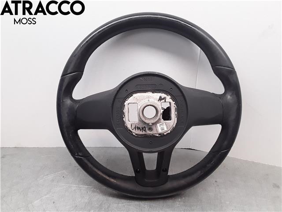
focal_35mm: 28
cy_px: 106
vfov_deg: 49.7
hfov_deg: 63.4
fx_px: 228
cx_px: 141
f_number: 1.9
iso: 100
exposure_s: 1/100
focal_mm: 2.91
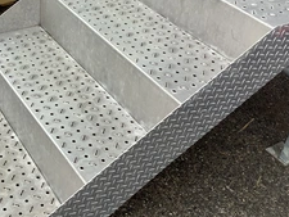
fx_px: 459
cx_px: 71
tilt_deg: -36.2
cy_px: 89
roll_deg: -2.5
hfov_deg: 34.2
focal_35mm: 55
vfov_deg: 26.5
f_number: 2.4
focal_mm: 3.3
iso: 25
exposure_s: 1/322
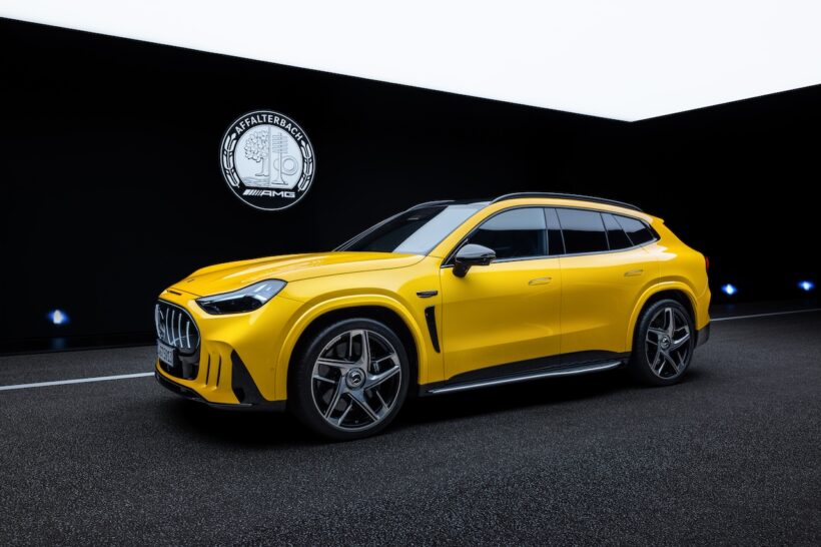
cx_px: 410
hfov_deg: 67.4
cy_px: 274
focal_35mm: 27
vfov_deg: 47.9
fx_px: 615
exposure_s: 1/15
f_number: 8
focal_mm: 27
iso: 100
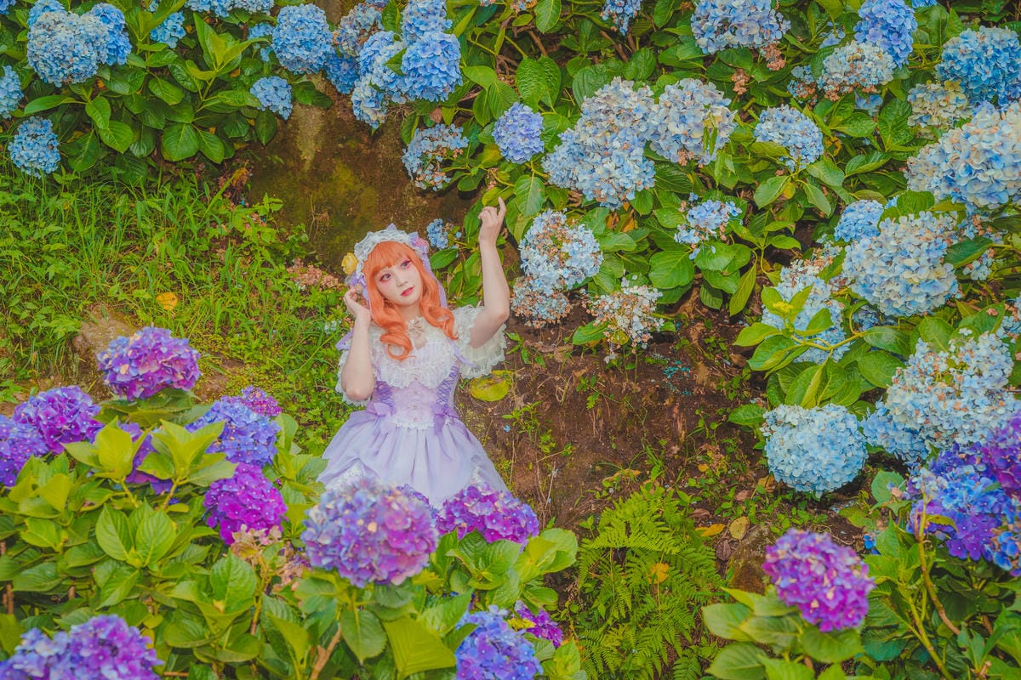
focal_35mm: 51
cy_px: 340
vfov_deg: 26.5
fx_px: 1446
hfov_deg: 38.9
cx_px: 510
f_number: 5.6
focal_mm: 51
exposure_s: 1/200
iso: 200
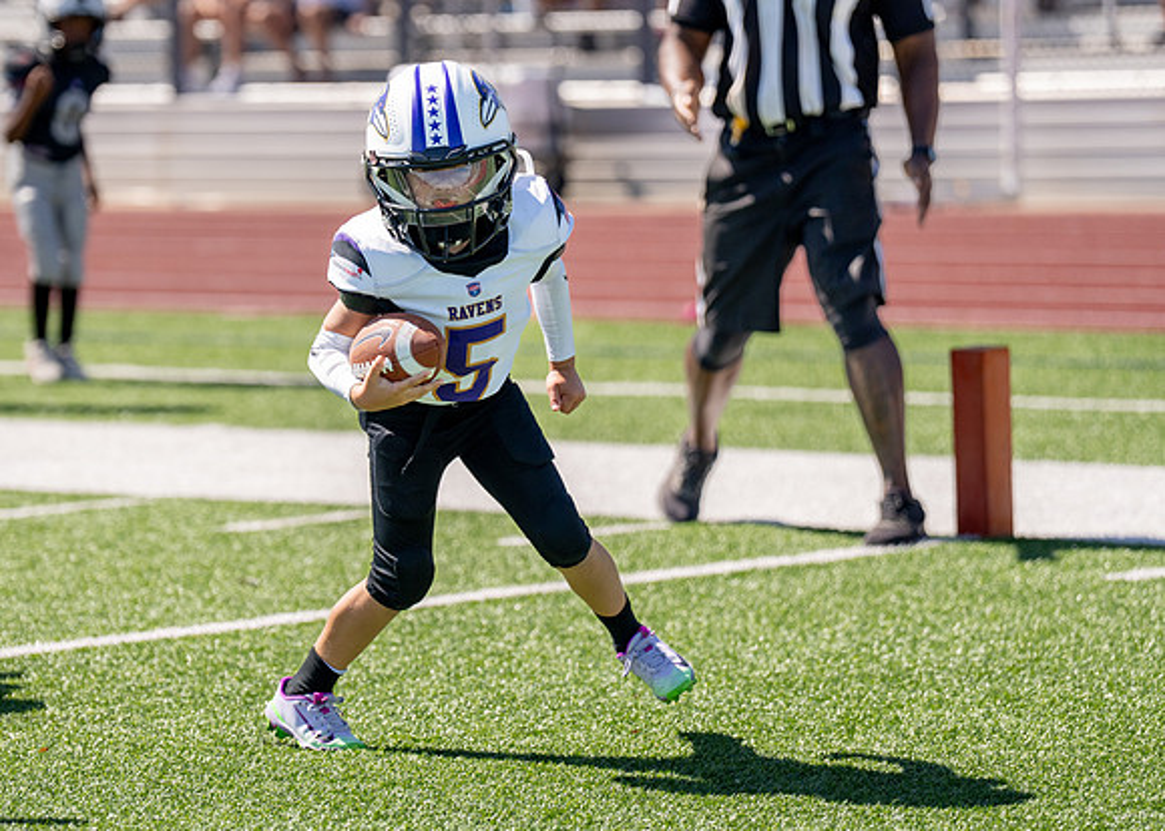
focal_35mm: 201
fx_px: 6658
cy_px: 398
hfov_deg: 10.0
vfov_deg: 7.1
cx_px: 390
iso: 200
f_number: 2.8
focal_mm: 144
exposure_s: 1/4000
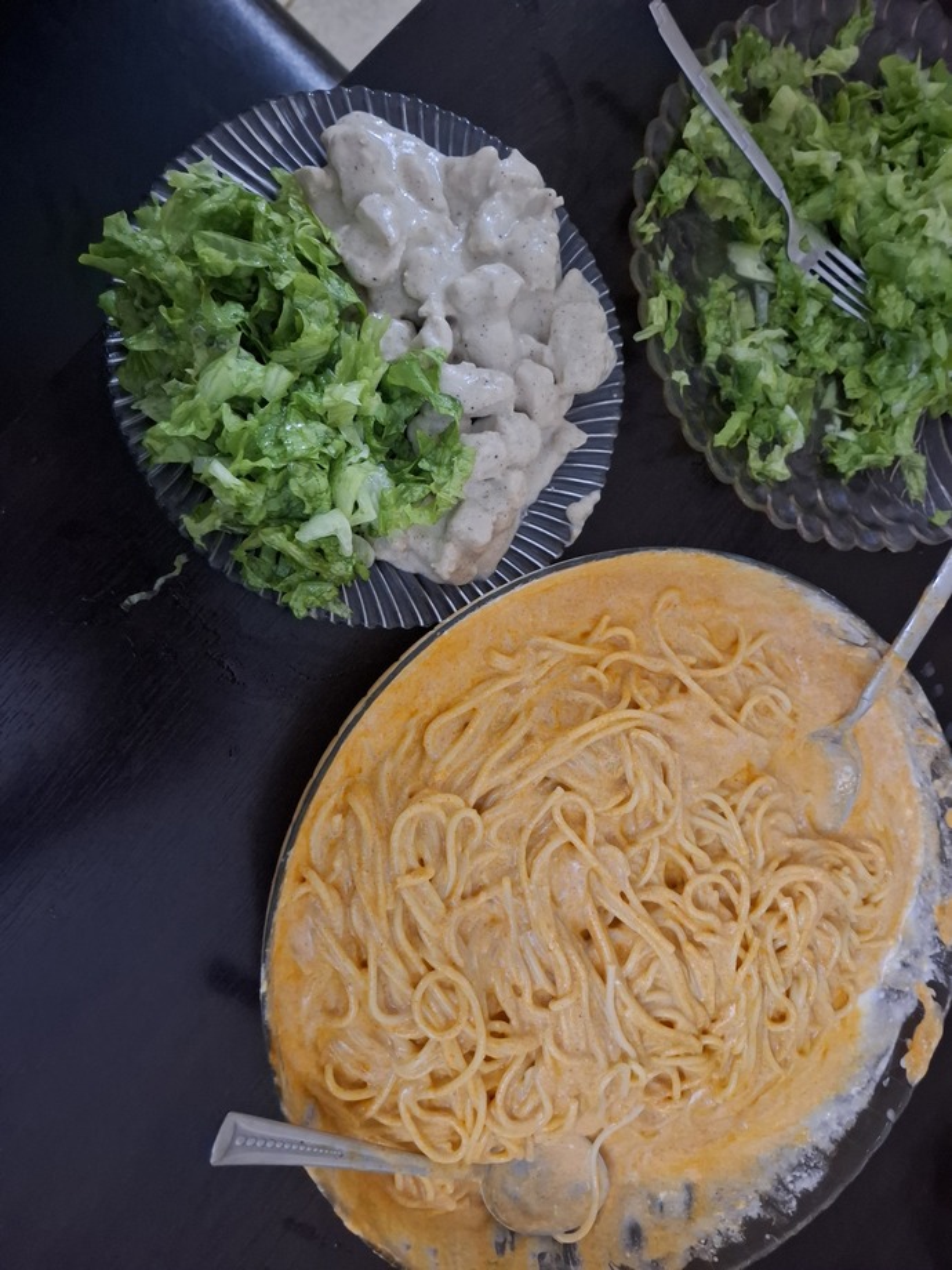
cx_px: 476
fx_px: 843
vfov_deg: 73.9
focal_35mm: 23
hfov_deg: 58.9
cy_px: 635
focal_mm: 5.54
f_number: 1.8
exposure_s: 1/20
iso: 1250
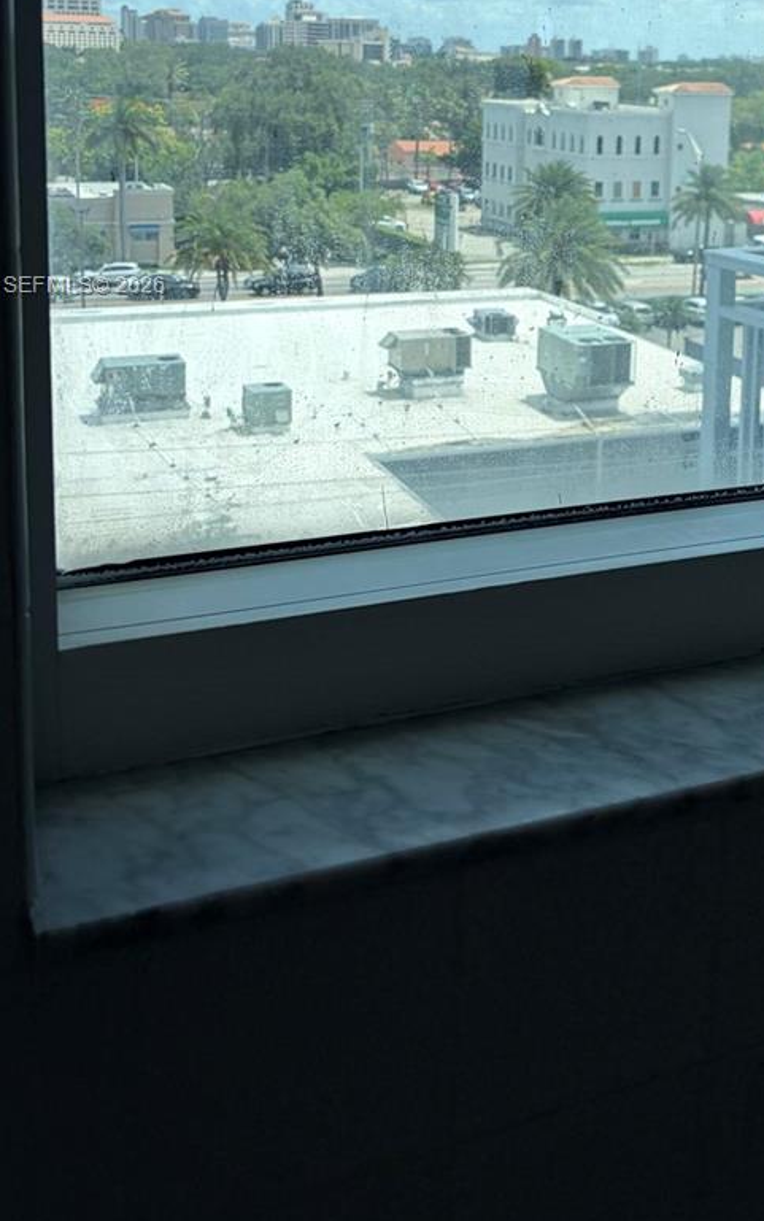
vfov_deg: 44.5
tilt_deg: -6.9
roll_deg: -0.6
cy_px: 287
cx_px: 586
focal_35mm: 43
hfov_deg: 29.3
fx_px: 1432
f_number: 1.6
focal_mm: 5.96
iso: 50
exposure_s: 1/3279
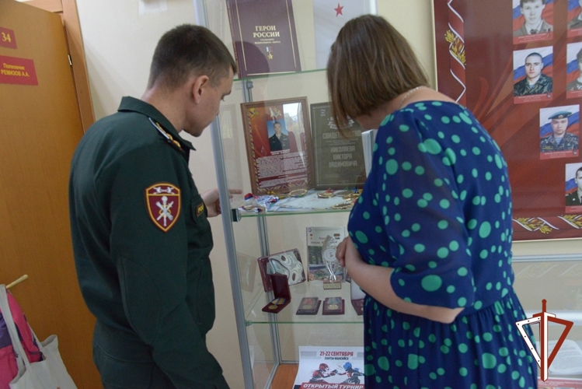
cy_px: 194
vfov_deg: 43.6
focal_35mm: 30
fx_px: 485
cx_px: 291
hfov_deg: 61.9
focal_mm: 30
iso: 6400
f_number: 5.6
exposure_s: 1/160
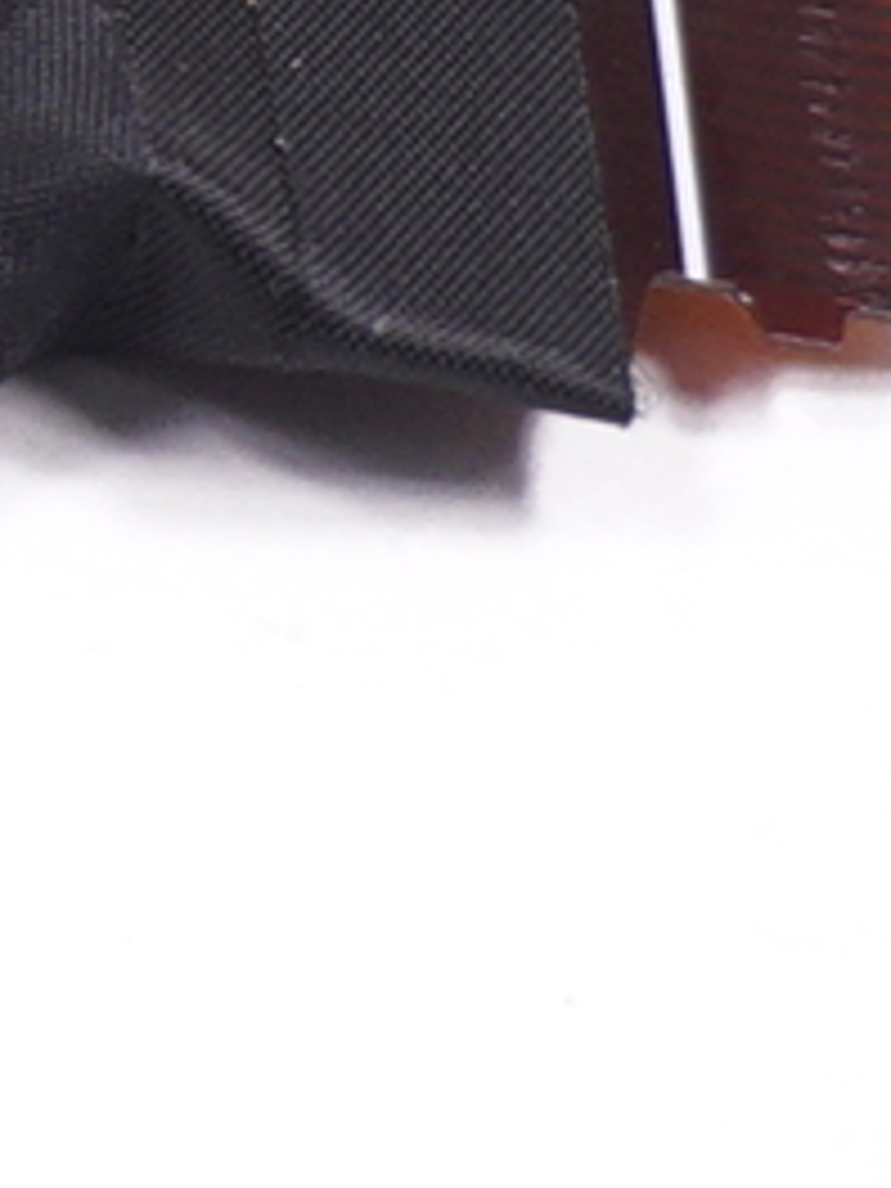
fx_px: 17450
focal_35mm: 508
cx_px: -4612
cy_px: -450
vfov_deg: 3.9
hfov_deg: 2.7
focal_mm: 31
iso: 500
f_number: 5.6
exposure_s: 1/160
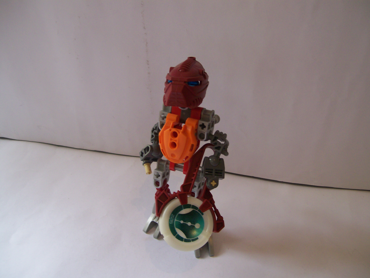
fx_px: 385
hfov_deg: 51.4
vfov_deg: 39.7
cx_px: 185
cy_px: 139
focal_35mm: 36
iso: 82
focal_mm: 6
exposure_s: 1/32
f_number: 2.7
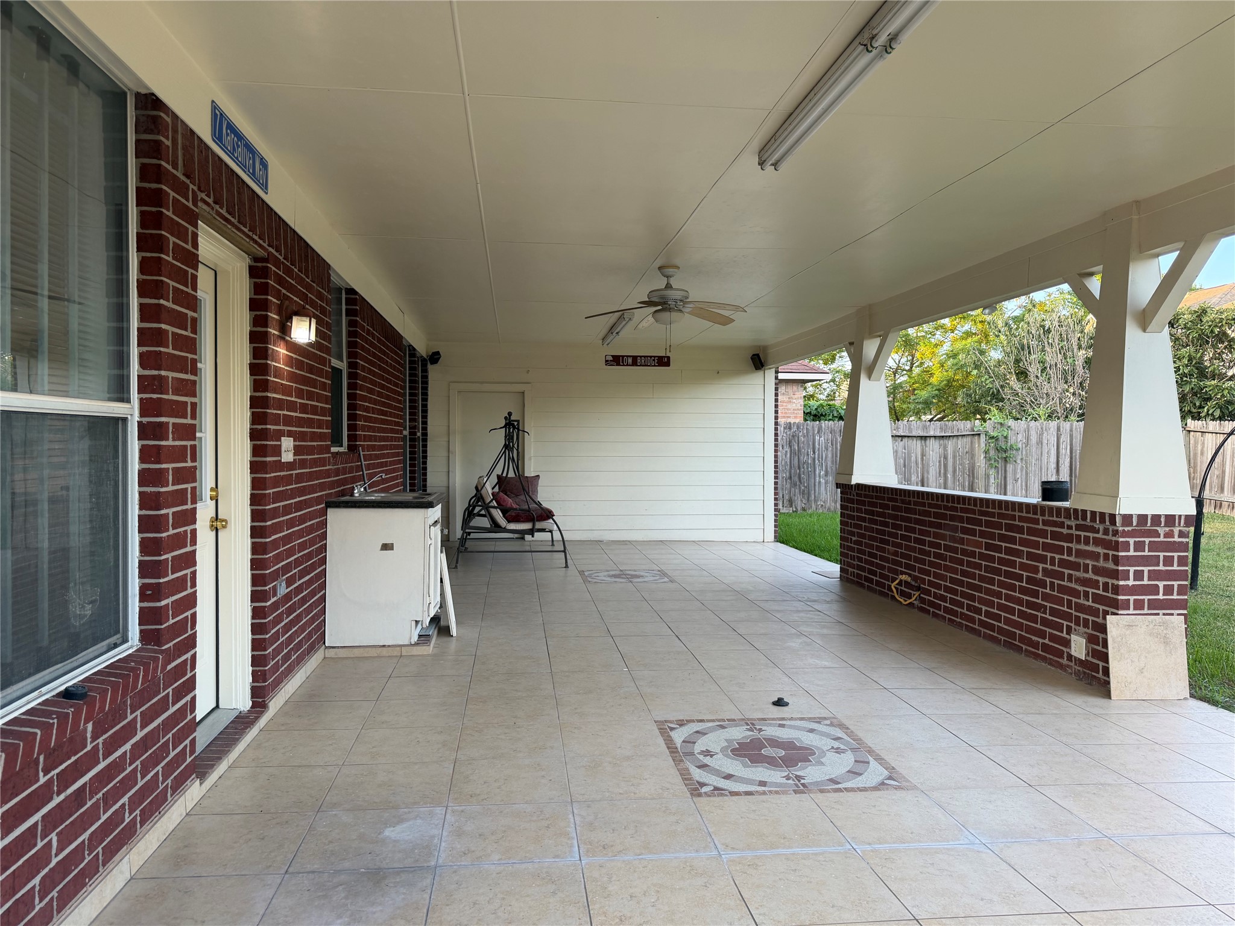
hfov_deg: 71.6
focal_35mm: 24
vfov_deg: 56.8
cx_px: 618
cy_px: 463
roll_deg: -0.5
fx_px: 856
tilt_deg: -1.7
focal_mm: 6.76
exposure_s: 1/121
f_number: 1.78
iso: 100
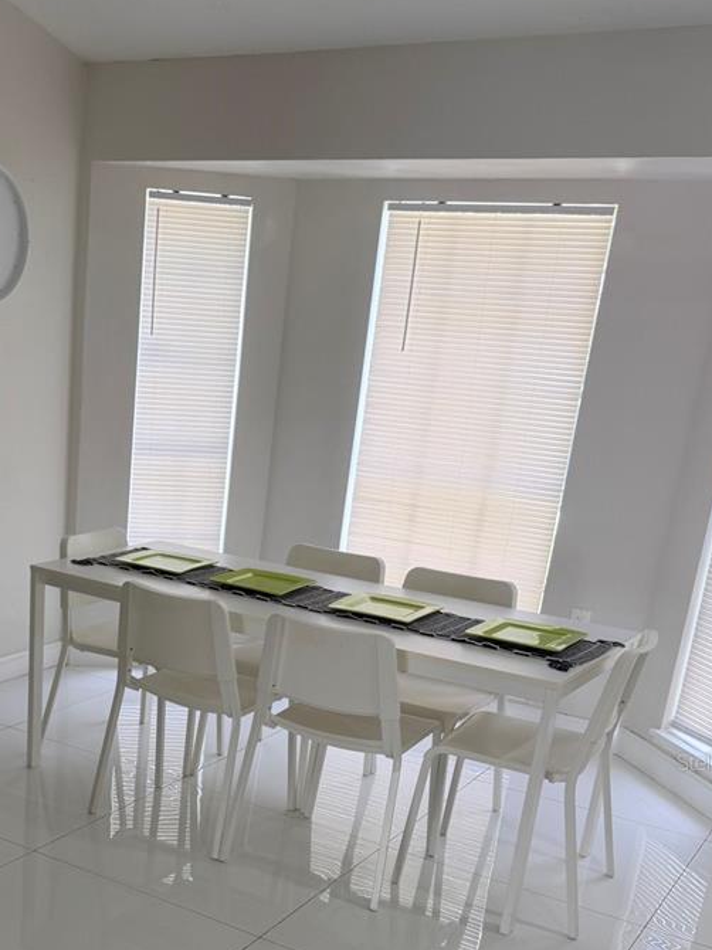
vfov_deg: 41.9
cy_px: 761
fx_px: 1180
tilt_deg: -20.1
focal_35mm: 43
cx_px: 139
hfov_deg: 32.6
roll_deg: -2.1
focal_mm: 6.76
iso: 100
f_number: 1.78
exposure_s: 1/121
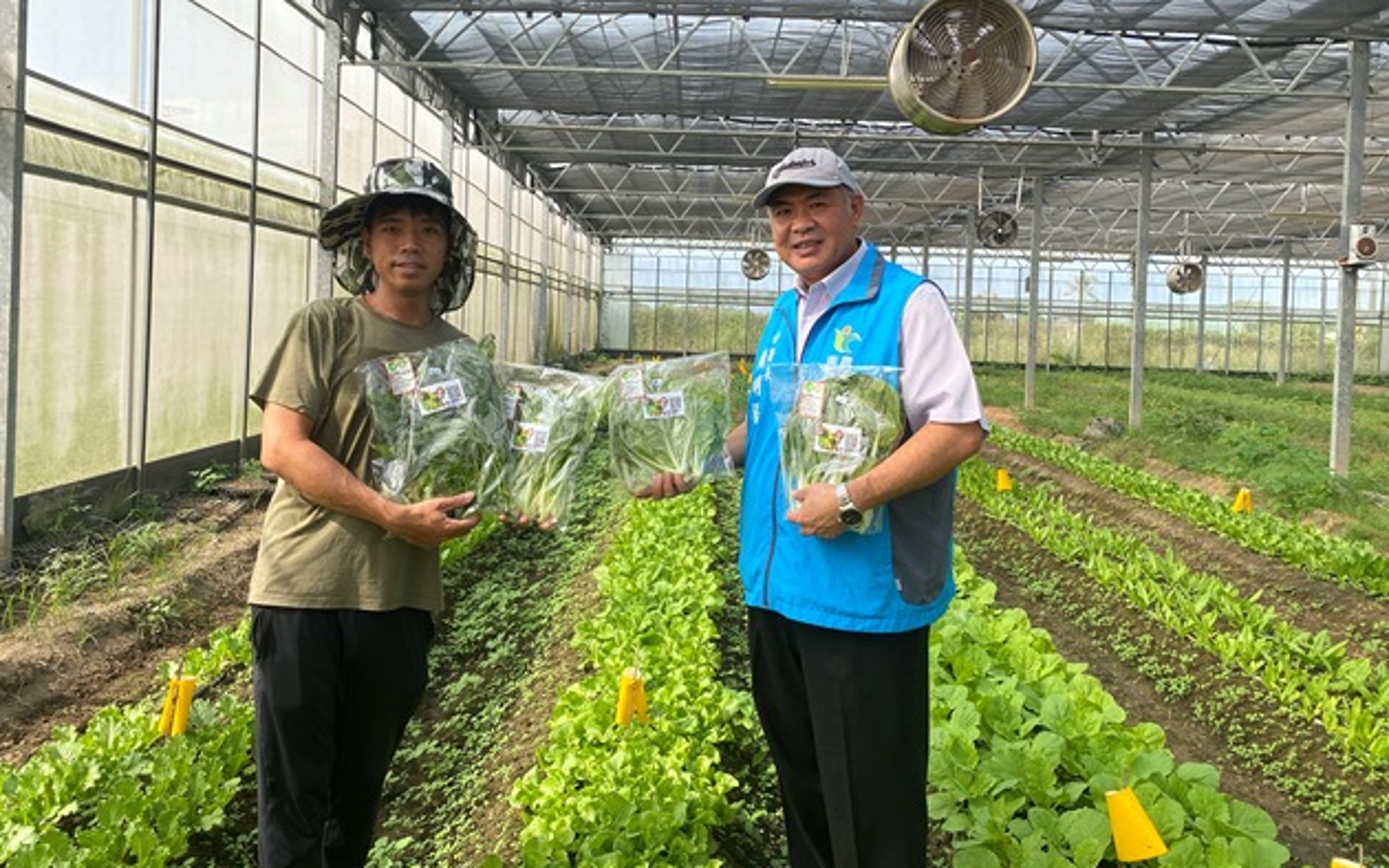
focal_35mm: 28
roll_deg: -2.8
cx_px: 686
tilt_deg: -0.2
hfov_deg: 66.5
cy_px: 350
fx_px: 1060
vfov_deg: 44.3
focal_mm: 4.25
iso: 32
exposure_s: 1/706
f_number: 1.8
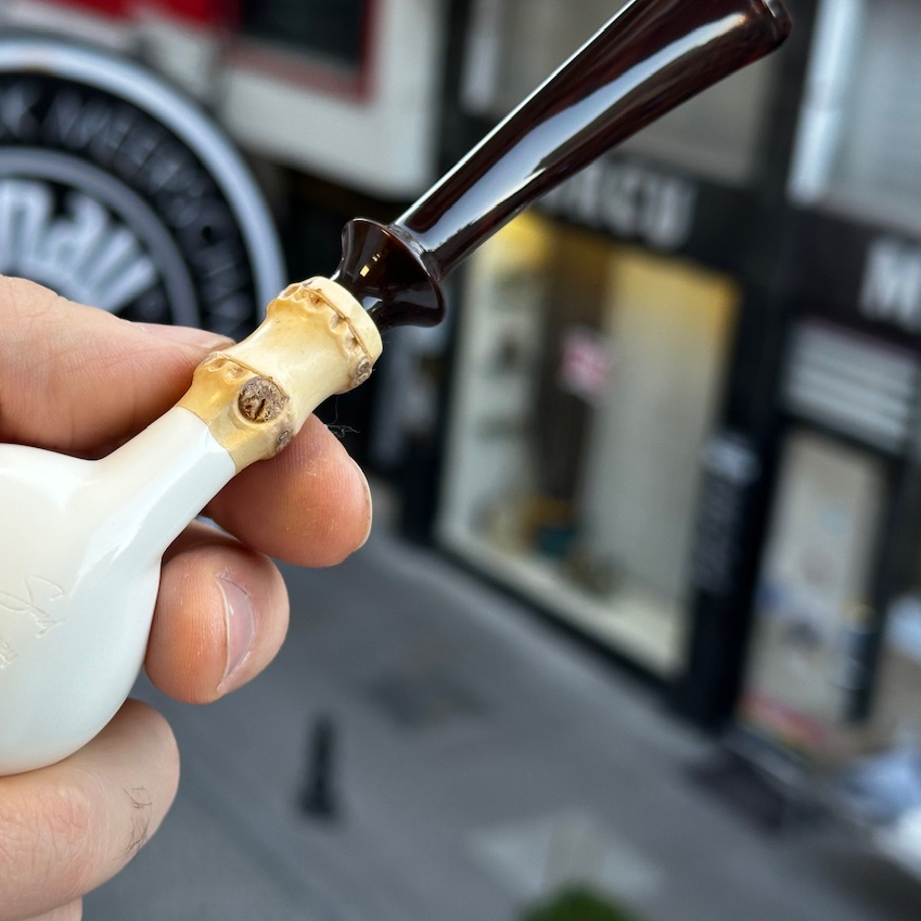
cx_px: 228
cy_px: 423
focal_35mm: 64
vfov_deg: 26.9
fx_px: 1926
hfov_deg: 26.5
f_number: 1.78
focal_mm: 6.86
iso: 40
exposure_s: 1/113
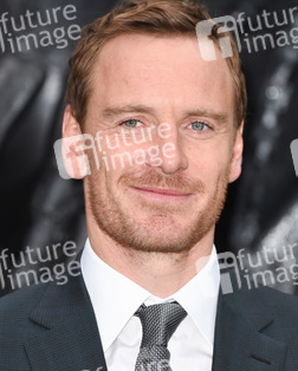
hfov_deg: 3.8
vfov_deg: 4.8
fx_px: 4467
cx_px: 150
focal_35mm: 406
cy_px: 210
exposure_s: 1/250
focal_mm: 340
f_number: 5.6
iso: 640
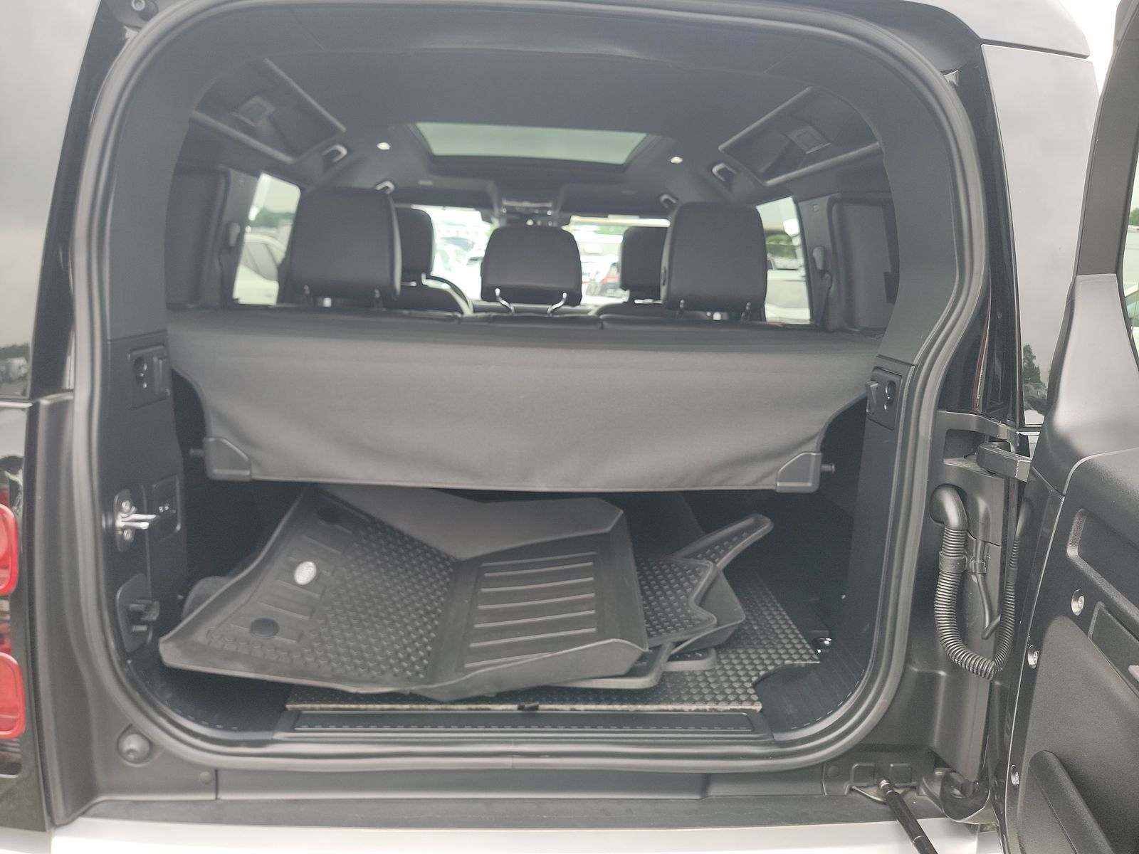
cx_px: 570
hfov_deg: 71.6
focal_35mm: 24
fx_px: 790
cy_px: 427
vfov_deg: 56.8
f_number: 1.8
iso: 86
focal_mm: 6.7
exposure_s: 1/59
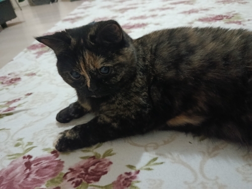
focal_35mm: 24
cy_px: 94
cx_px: 126
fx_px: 175
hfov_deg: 71.6
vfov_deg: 56.8
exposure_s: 1/16.7
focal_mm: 5.24
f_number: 1.7
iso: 5890
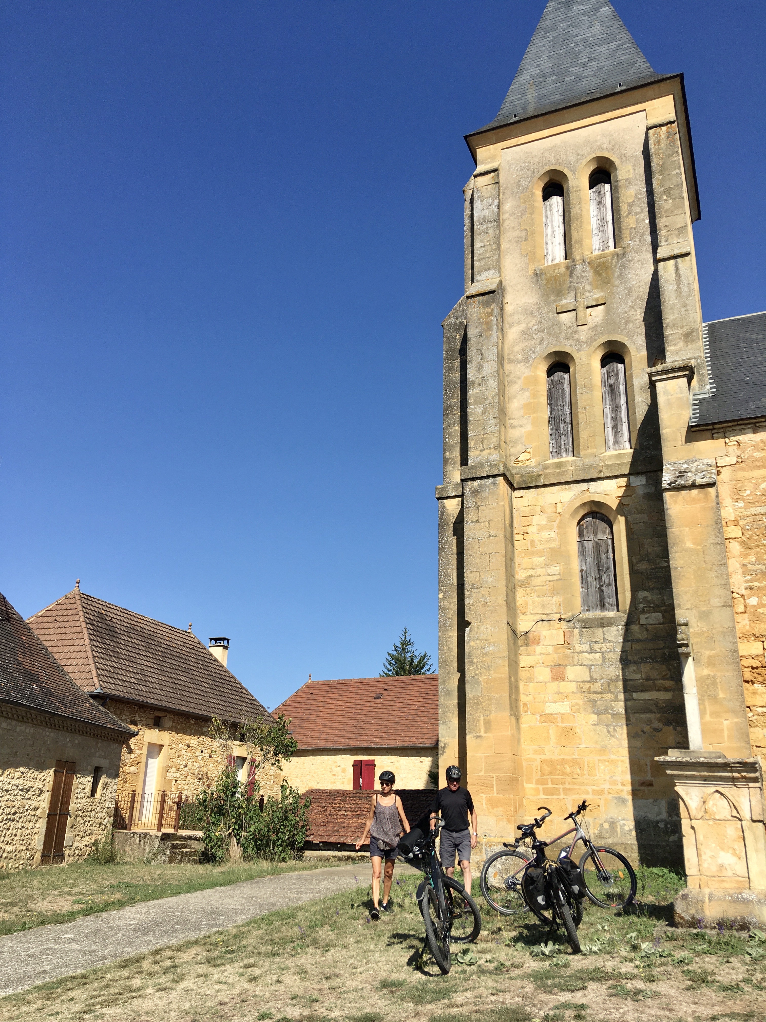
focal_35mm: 29
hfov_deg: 48.2
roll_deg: -2.3
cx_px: 383
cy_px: 511
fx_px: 856
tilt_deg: +17.9
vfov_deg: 61.7
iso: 25
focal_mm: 4.15
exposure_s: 1/1832
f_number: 2.2
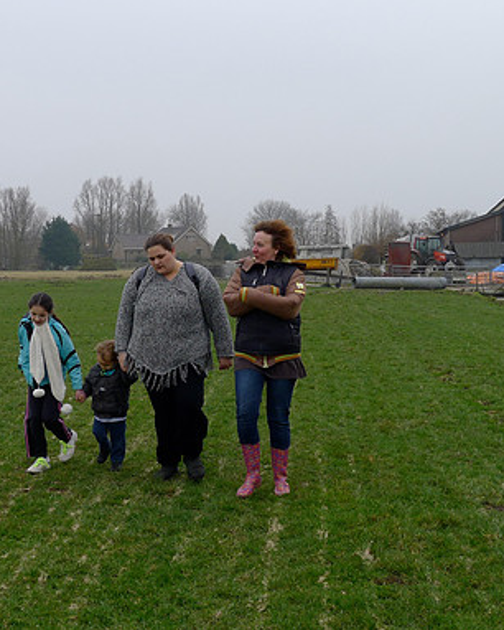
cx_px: 226
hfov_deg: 26.7
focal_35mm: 57
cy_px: 313
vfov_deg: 33.0
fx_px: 1062
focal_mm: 8.5
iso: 80
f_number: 4
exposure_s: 1/400
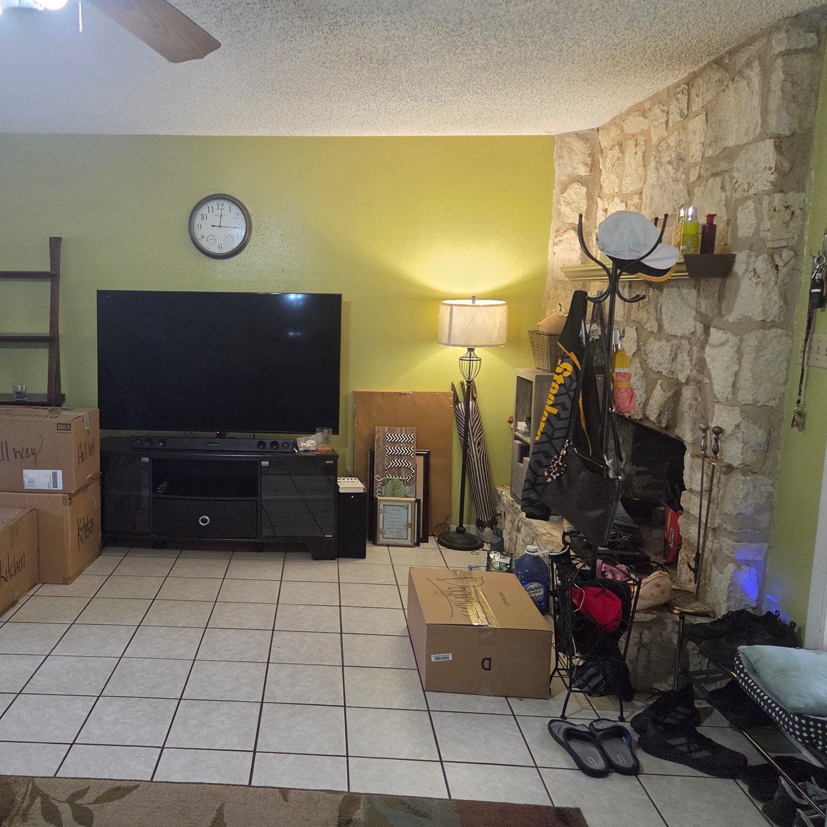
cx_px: 275
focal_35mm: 28
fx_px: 757
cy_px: 415
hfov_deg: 56.1
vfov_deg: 57.3
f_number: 1.8
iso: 640
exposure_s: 1/120
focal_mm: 5.4
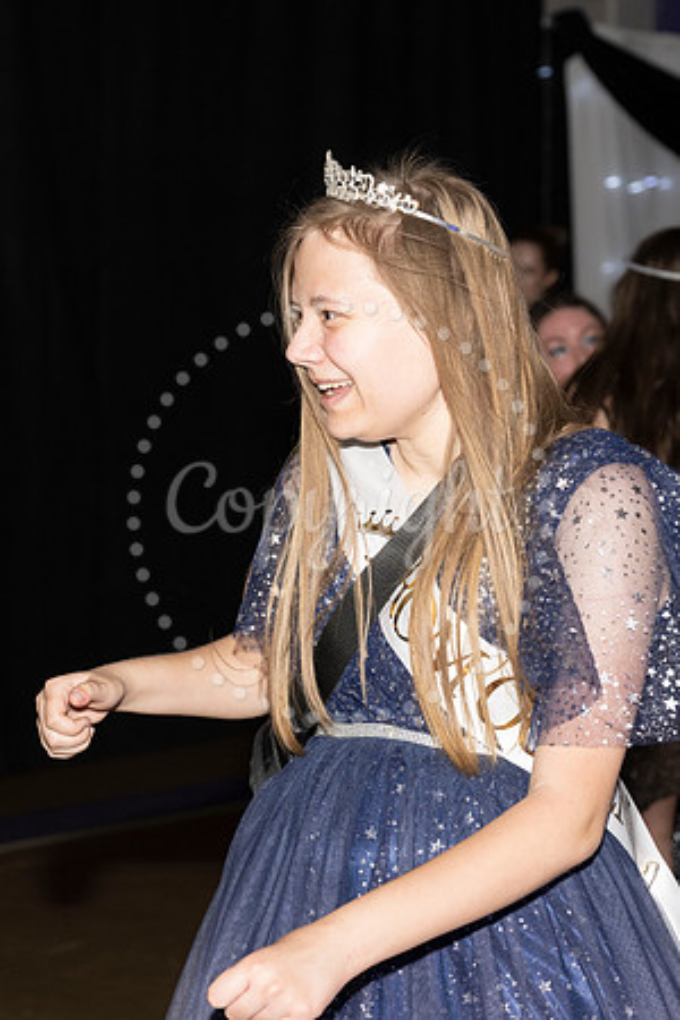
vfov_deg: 17.3
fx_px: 3357
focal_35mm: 119
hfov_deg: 11.6
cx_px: 441
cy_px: 510
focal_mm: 79
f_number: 5.6
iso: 1000
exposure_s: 1/100
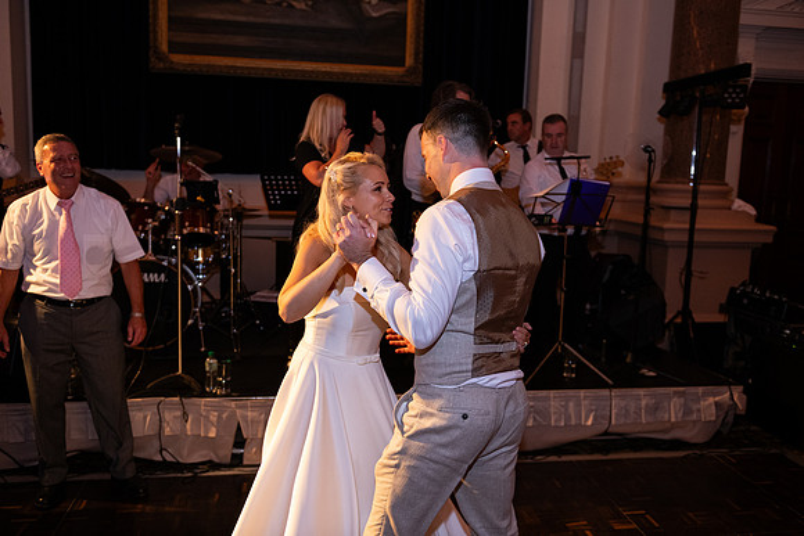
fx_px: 715
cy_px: 268
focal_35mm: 32
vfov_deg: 41.1
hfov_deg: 58.7
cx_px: 402
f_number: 3.5
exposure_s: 1/160
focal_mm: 32
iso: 1250
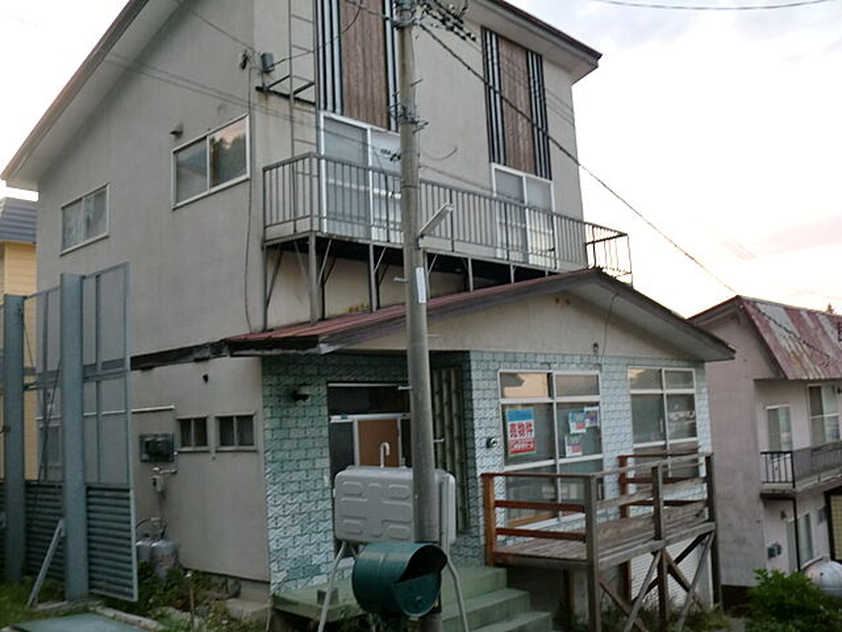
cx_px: 421
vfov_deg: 40.7
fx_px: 851
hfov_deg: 52.6
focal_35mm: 35
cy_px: 316
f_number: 3.1
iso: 100
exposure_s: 1/60
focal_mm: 6.3
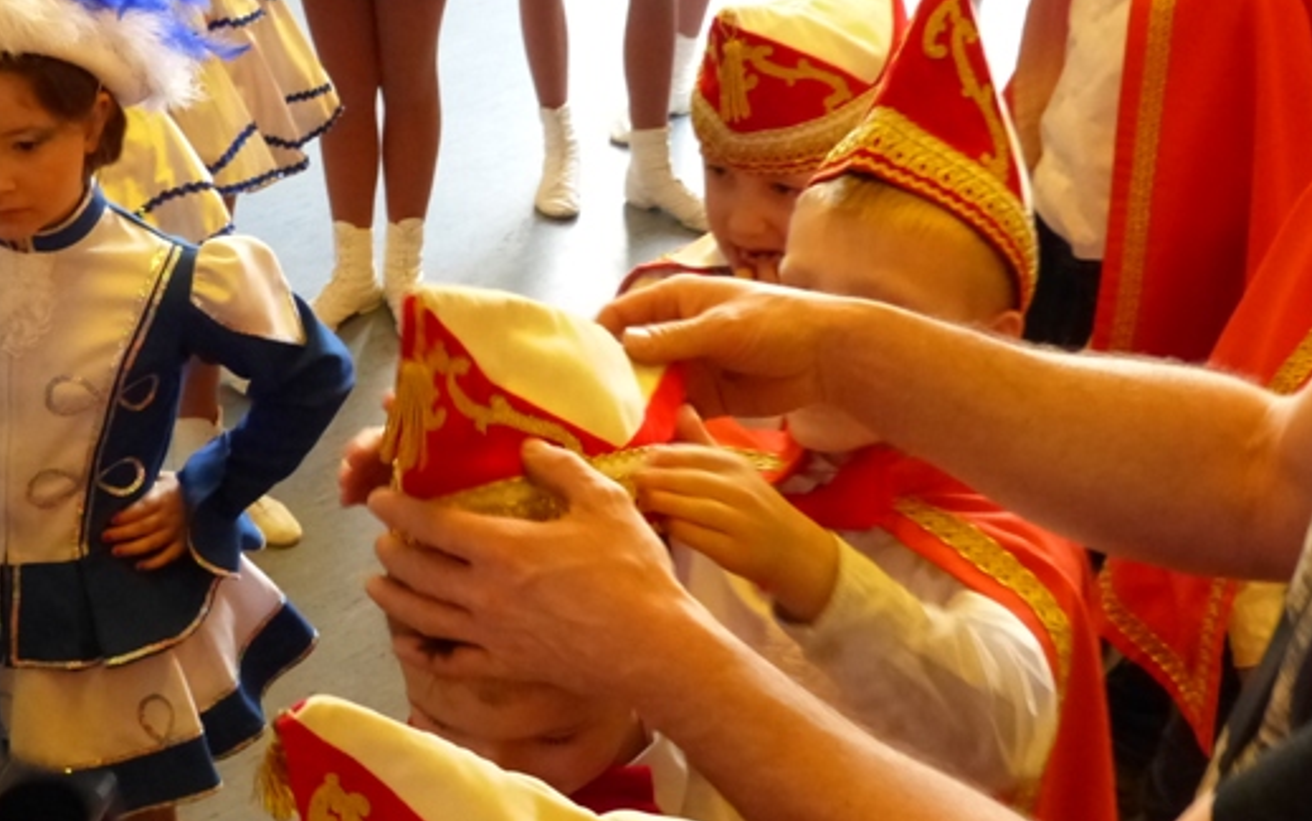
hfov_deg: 28.2
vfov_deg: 18.0
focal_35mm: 72
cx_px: 352
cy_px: 568
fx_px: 2575
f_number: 2.8
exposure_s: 1/50
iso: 800
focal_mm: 7.8
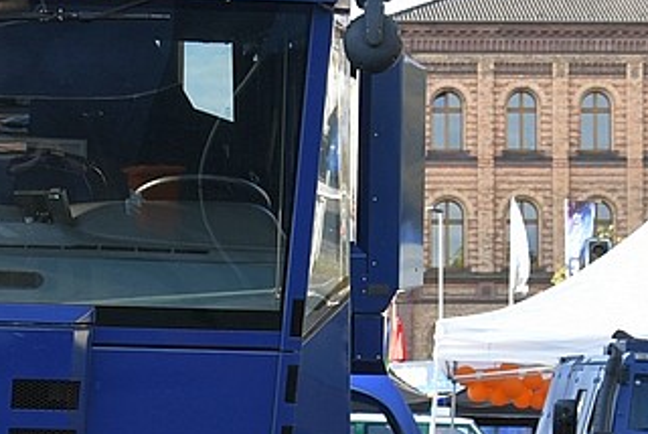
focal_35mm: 118
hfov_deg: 17.2
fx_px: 2126
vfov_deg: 11.6
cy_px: 357
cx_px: 156
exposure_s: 1/160
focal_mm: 42
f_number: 6.3
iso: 400
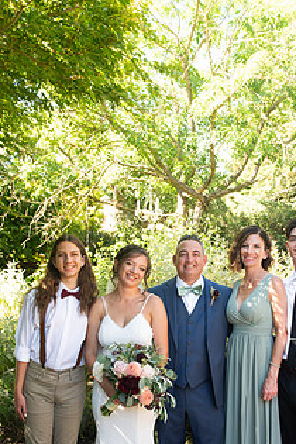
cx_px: 187
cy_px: 303
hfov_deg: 33.2
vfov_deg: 47.5
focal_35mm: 40
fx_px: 493
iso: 640
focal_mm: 28
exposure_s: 1/320
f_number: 4.5
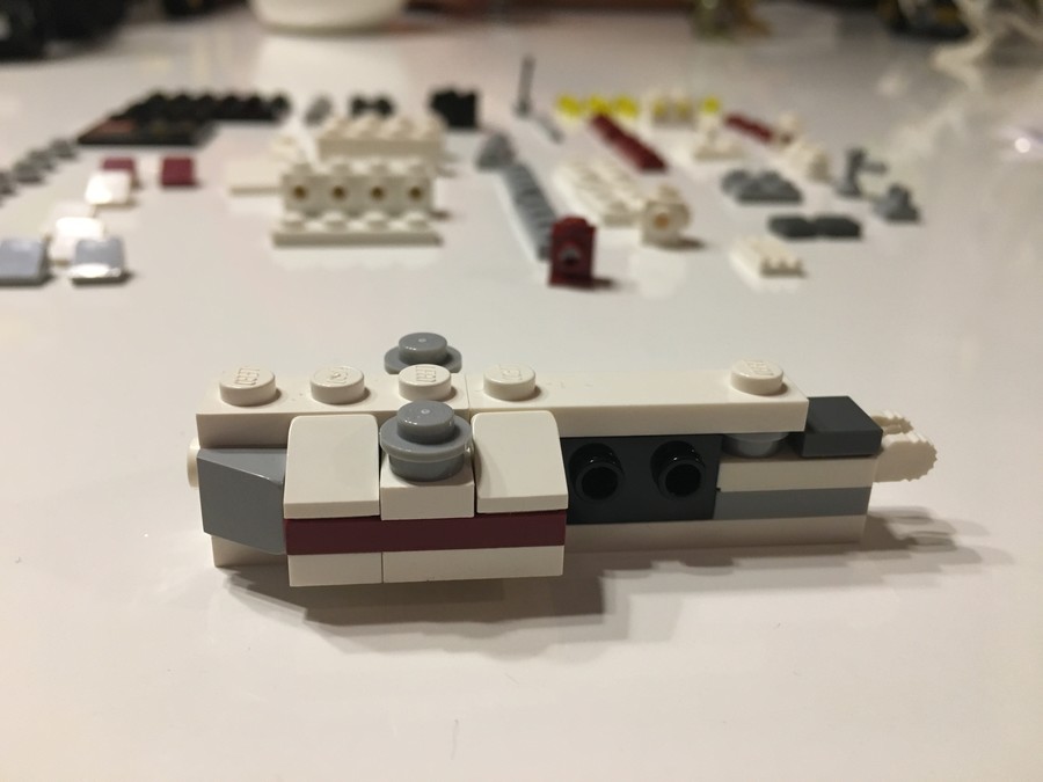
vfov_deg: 48.2
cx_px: 522
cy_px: 391
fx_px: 874
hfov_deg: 61.7
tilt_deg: -26.1
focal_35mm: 29
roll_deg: -1.6
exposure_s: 1/33
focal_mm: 4.15
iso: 160
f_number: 2.2
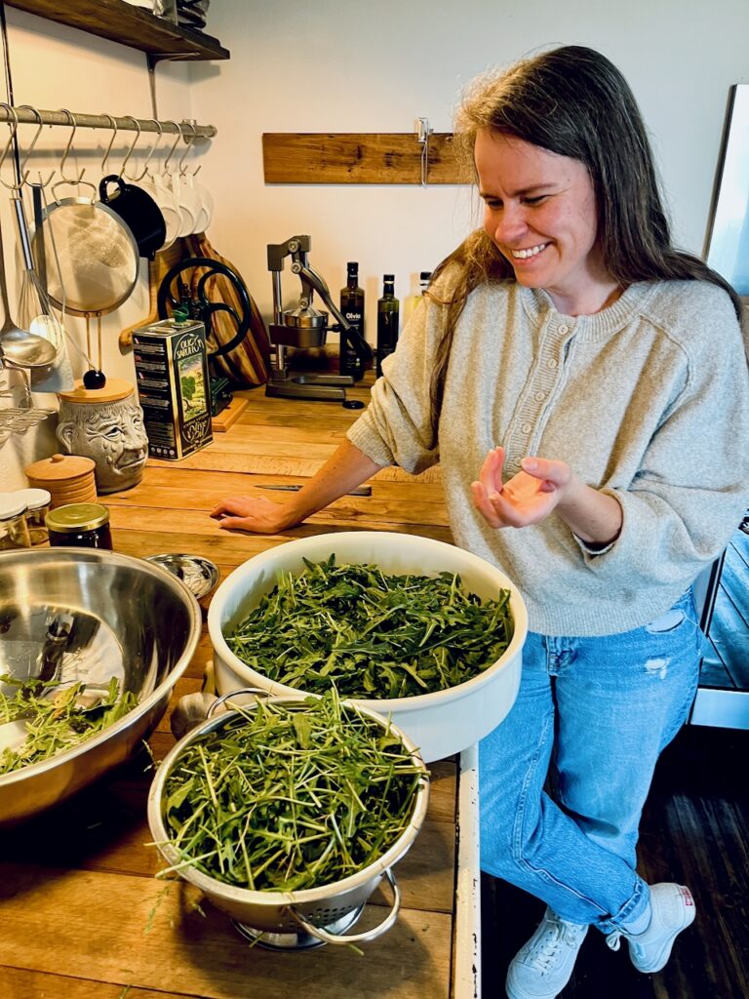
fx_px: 750
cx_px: 374
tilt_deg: -24.5
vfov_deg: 67.3
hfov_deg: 53.1
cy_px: 500
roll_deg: -0.5
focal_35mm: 26
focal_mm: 5.1
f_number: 1.6
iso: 125
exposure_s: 1/50
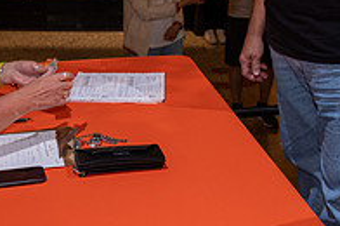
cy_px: 7
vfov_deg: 16.1
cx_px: 149
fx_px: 783
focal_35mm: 83
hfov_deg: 24.5
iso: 1000
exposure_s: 1/60
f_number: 4.2
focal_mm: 28
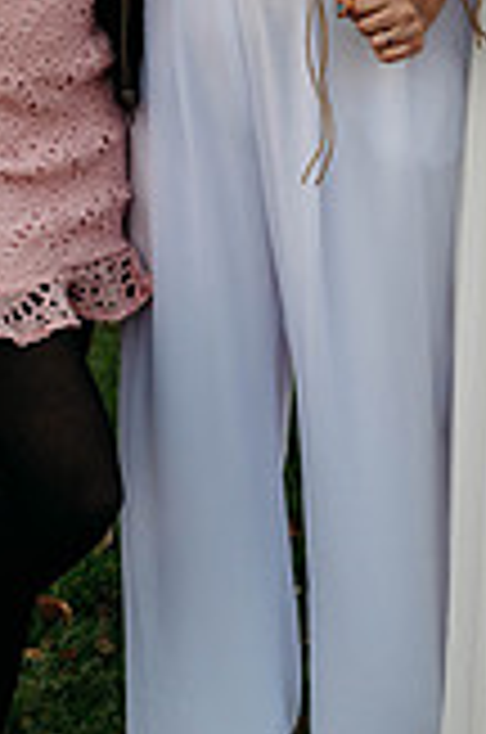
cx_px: 326
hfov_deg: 7.9
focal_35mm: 174
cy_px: 36
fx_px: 3538
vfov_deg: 11.7
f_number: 4
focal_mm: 63
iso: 100
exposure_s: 1/250
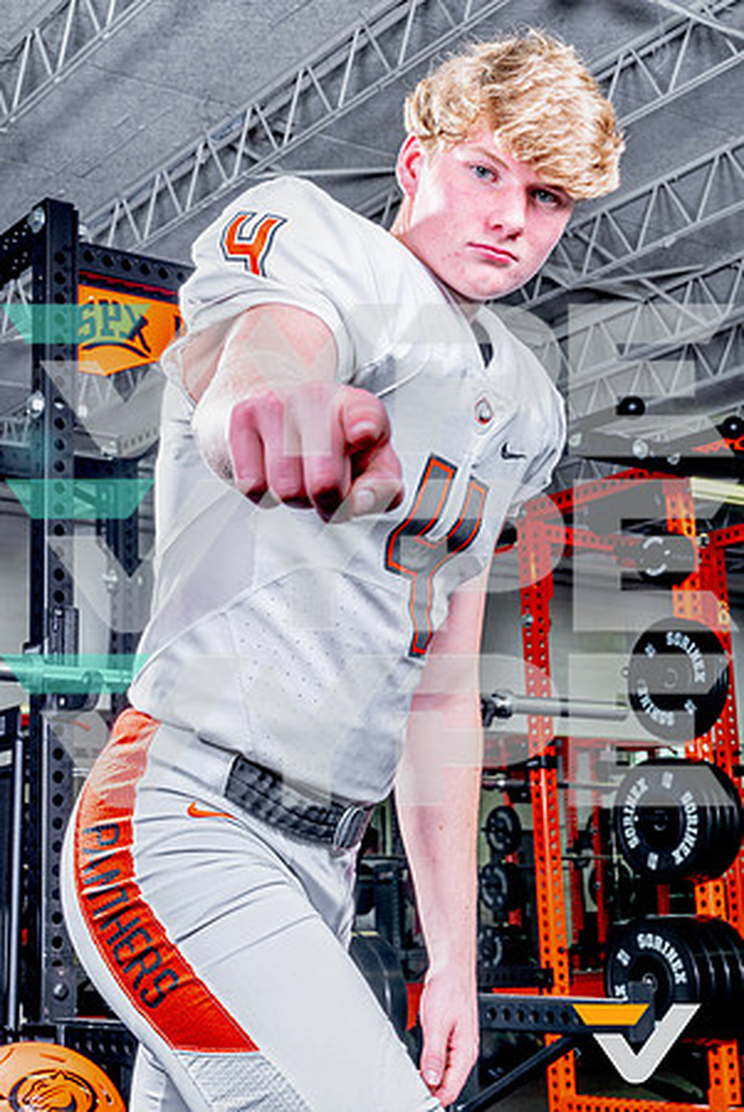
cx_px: 372
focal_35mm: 55
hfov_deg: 24.7
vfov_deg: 36.2
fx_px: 1701
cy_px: 556
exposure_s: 1/125
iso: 100
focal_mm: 55
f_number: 11
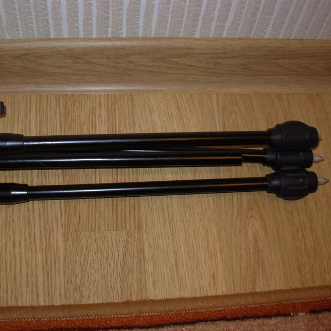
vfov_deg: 37.6
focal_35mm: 45
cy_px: 166
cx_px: 125
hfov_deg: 37.3
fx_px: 487
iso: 50
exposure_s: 1/32
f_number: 2.9
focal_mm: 6.3
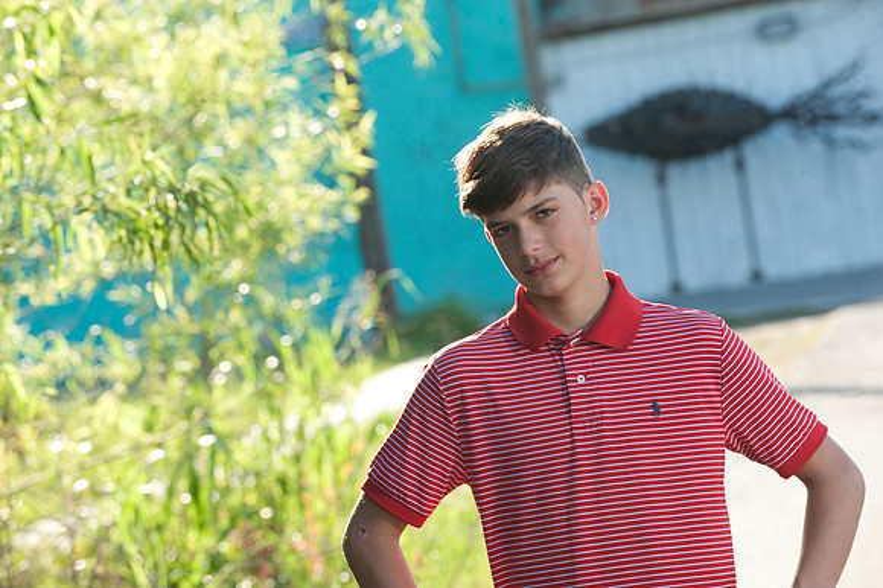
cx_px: 442
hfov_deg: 11.8
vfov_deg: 7.8
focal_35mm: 175
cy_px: 294
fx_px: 4290
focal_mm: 175
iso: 320
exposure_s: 1/160
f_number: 8
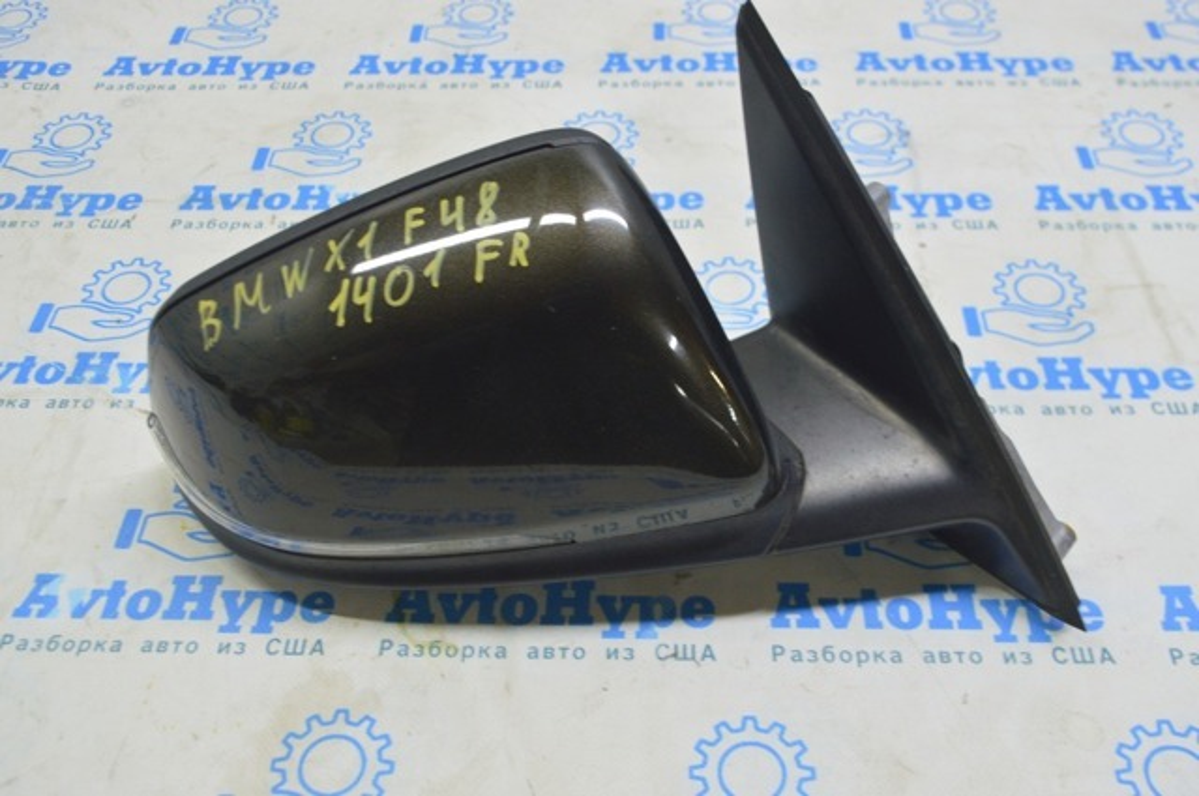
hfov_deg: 51.3
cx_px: 600
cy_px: 398
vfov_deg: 35.4
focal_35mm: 38
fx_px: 1247
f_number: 5.6
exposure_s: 1/20
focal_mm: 25
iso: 400
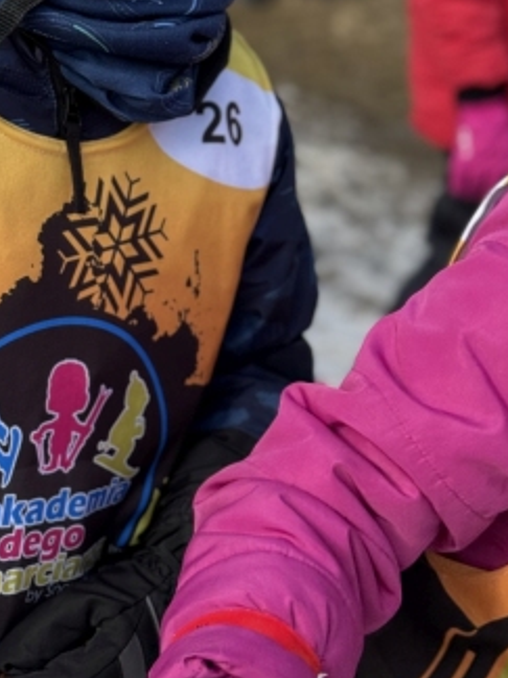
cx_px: 52
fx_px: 1741
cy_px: 161
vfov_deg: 21.8
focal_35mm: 89
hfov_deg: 16.4
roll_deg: -3.6
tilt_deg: -13.6
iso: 64
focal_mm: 6.86
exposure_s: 1/1560
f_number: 1.78
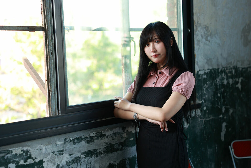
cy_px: 84
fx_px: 488
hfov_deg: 28.8
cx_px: 126
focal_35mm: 70
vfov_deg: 19.5
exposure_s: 1/200
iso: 400
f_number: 2.8
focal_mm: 70
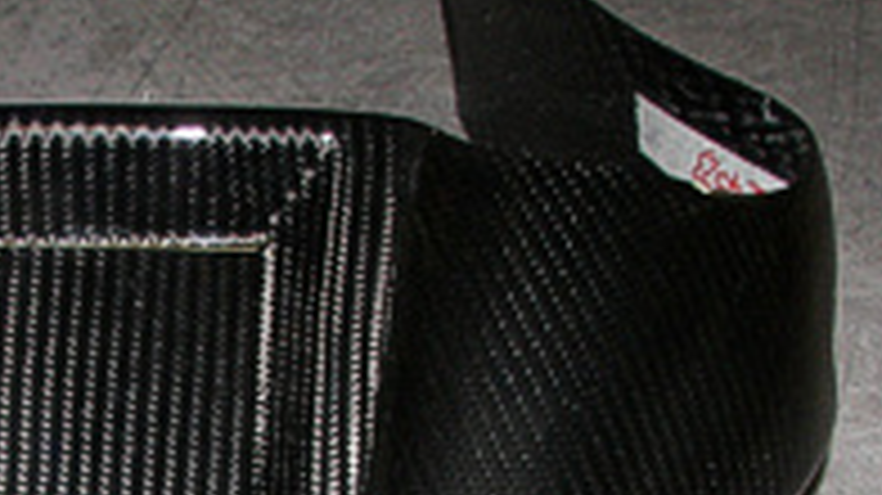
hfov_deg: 21.0
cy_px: 493
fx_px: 2337
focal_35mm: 100
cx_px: 140
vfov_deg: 12.0
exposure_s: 1/30
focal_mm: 6
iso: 100
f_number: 2.8
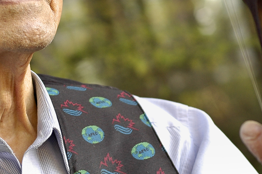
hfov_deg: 10.5
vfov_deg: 6.9
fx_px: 1432
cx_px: 132
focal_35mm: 197
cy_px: 19
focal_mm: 50
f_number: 2.8
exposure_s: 1/60
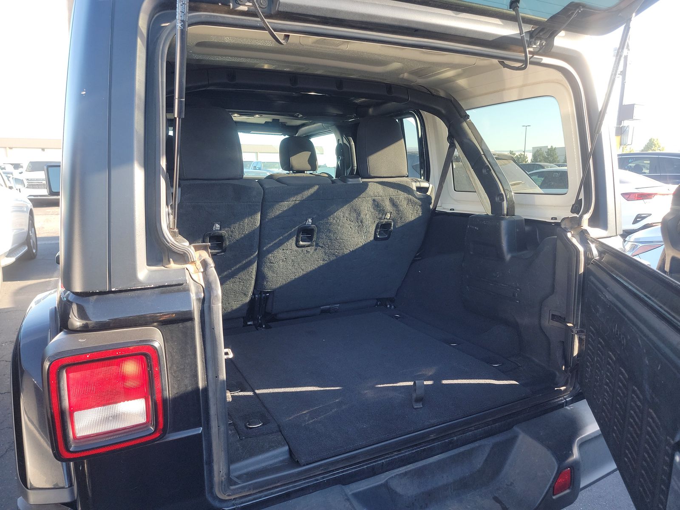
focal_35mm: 24
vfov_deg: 56.8
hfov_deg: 71.6
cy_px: 255
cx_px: 340
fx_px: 471
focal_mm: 6.7
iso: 51
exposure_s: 1/59
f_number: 1.8
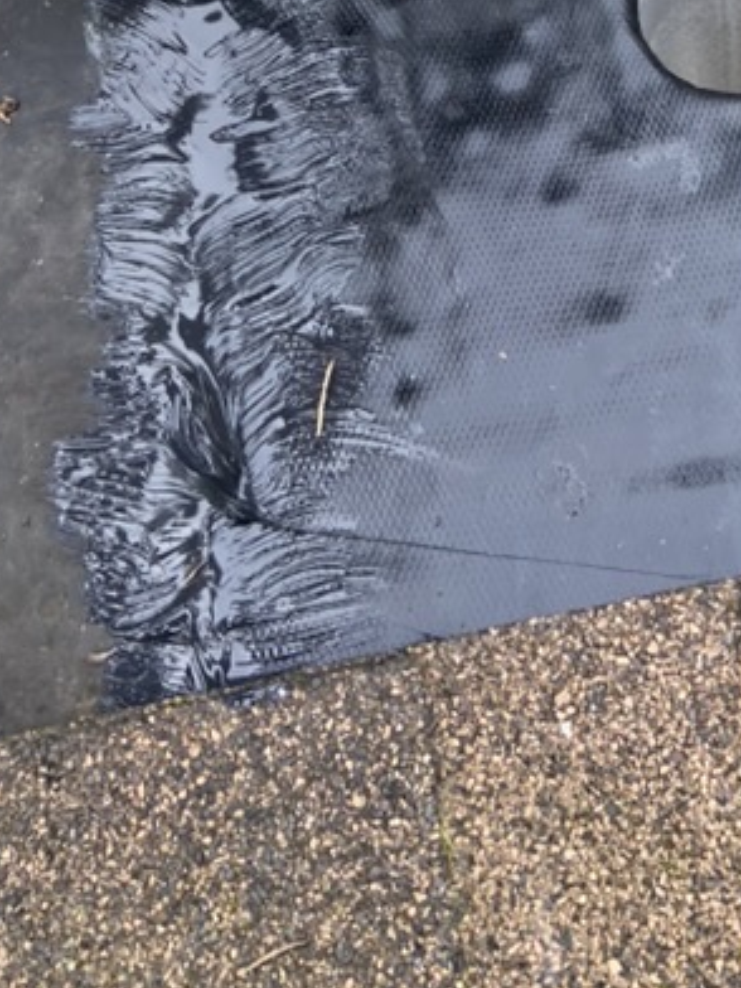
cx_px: 486
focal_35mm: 68
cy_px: -242
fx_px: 1941
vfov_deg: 25.3
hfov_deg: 21.5
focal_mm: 4.25
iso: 32
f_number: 1.8
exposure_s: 1/343
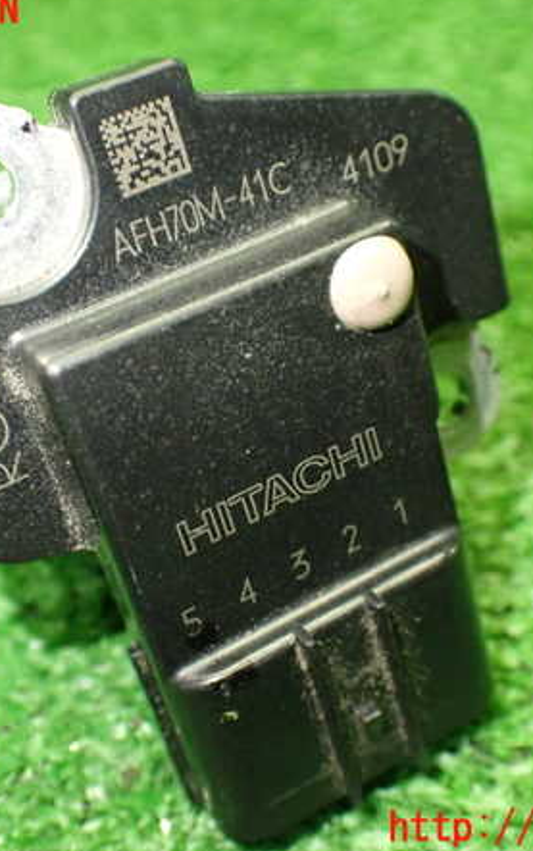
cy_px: 420
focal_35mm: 46
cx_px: 246
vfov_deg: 43.5
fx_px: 1067
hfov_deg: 28.0
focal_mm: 5.79
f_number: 2.4
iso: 800
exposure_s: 1/125
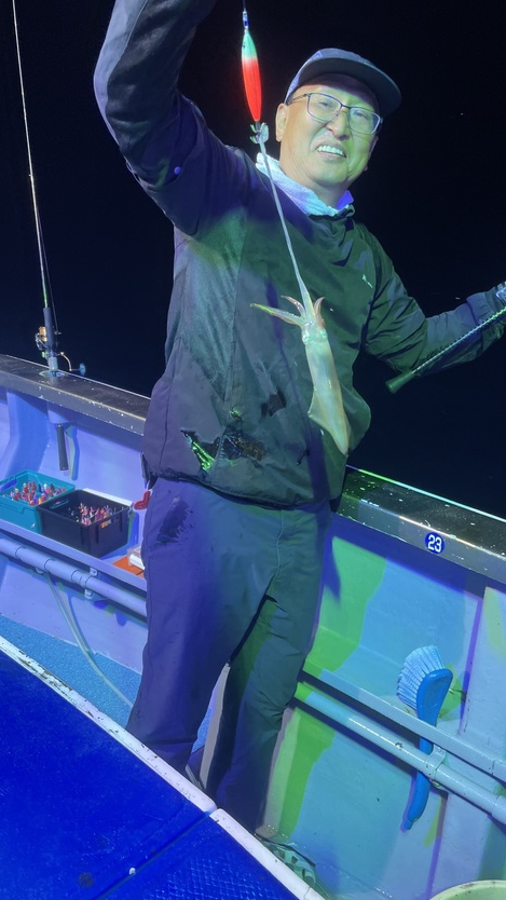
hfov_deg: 40.2
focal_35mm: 29
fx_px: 692
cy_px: 440
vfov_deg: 66.1
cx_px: 252
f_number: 1.6
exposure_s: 1/117
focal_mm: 4.2
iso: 50
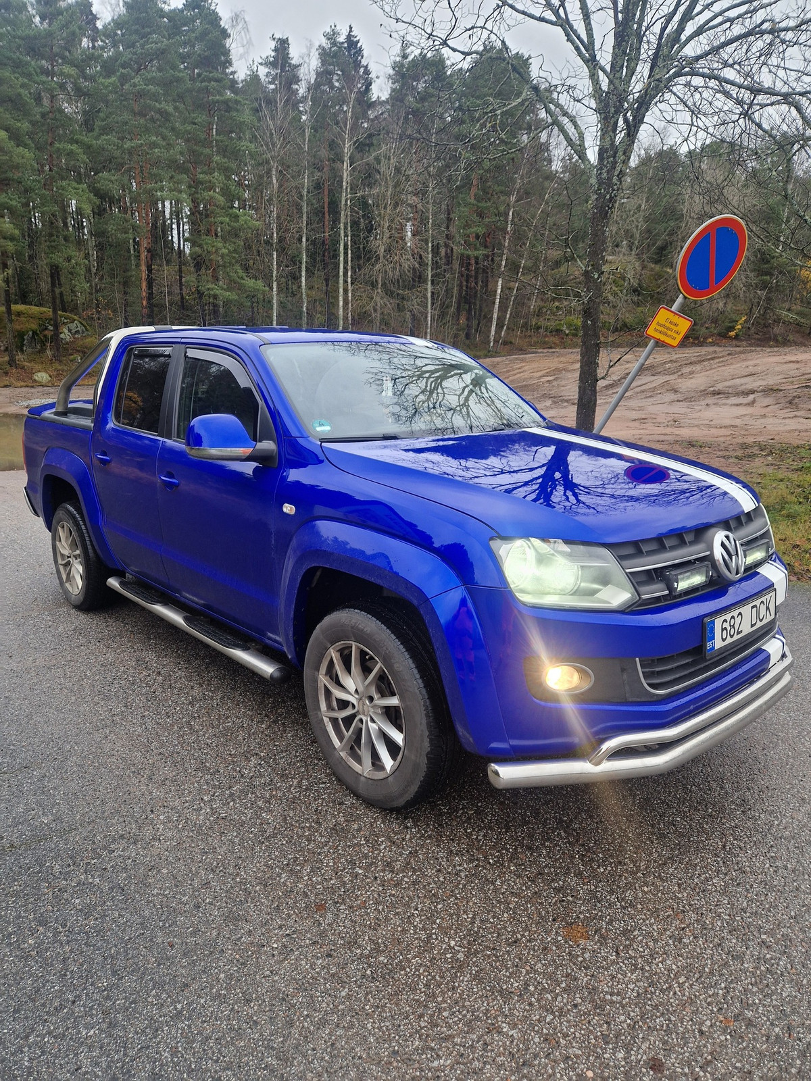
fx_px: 718
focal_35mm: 23
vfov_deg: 73.9
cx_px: 406
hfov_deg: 58.9
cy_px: 540
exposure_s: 1/180
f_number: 1.8
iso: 80
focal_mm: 5.4
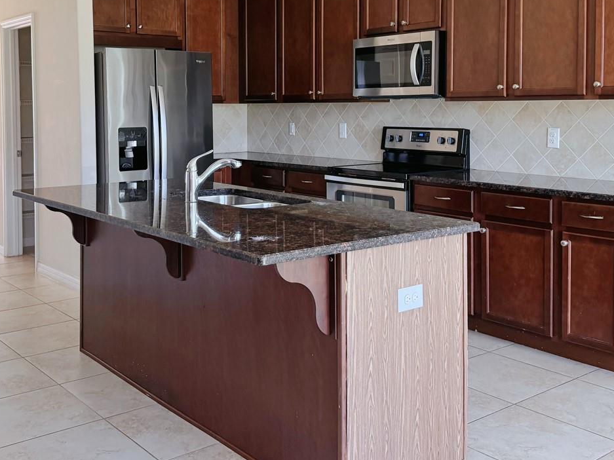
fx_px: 727
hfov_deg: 45.8
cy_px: 122
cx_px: 284
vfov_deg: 34.5
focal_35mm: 41
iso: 200
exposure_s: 1/110
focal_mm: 6.76
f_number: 1.78
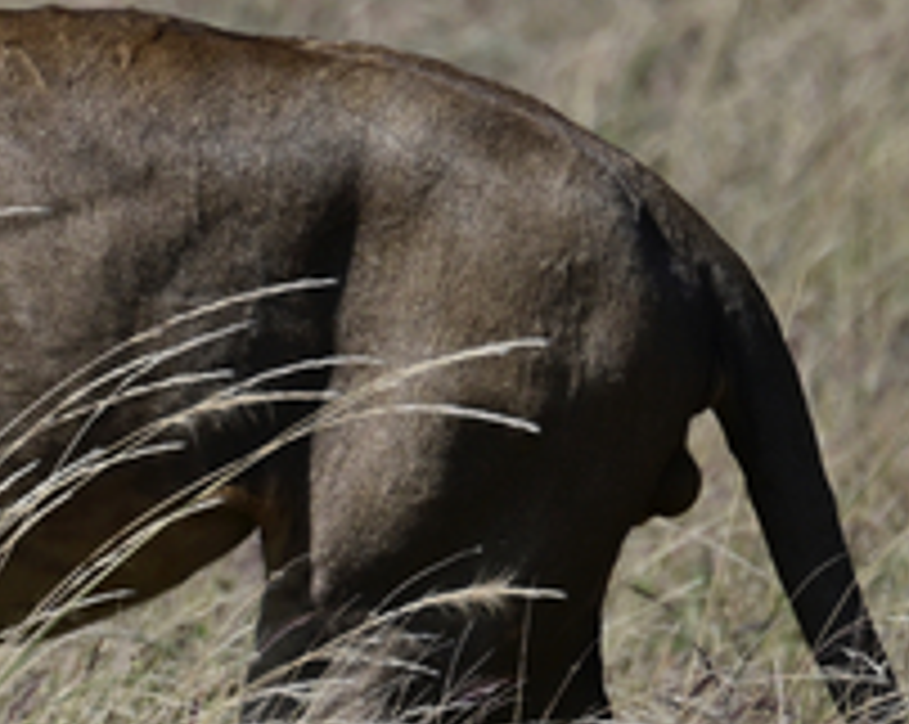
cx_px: -220
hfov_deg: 1.7
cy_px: 261
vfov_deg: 1.4
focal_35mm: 1116
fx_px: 29980
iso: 110
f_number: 5.6
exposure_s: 1/400
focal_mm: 400
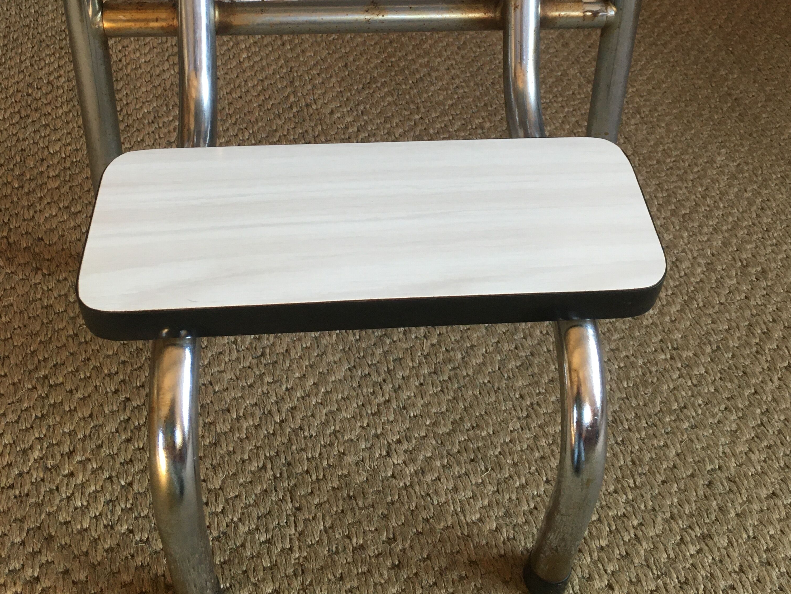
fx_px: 891
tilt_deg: -41.2
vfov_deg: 35.8
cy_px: 134
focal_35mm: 39
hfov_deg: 47.9
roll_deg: -3.4
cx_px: 397
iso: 50
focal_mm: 4.15
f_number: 2.2
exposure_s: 1/33
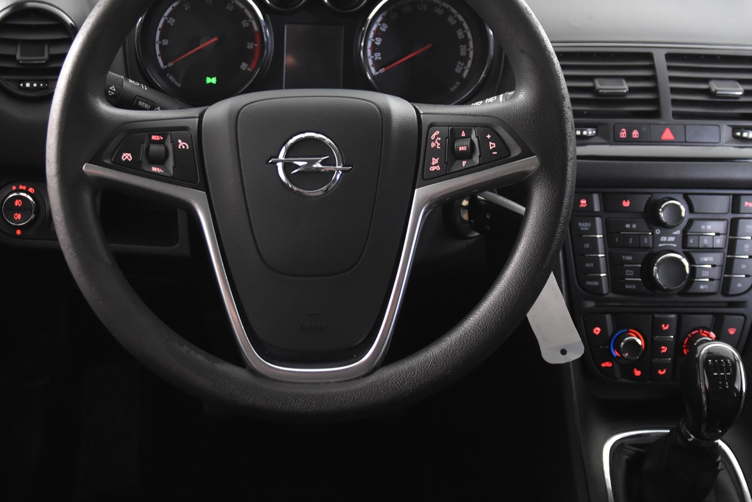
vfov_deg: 27.5
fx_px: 1023
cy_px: 198
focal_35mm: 49
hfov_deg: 40.0
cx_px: 274
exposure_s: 1/30
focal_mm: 20
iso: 2000
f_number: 2.8
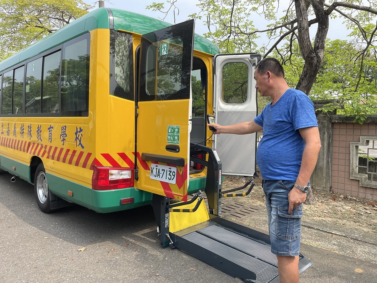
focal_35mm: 26
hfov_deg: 67.3
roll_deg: +0.7
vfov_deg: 53.1
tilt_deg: -4.4
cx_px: 188
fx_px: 283
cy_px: 142
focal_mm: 4.2
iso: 32
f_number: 1.6
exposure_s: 1/1182
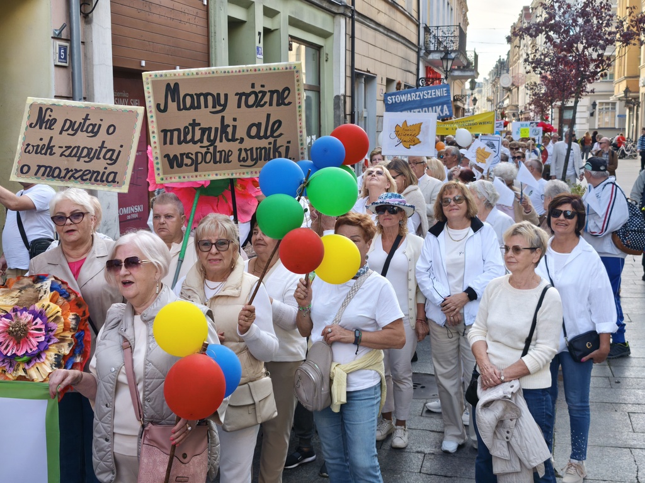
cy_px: 242
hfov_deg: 41.2
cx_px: 322
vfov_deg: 31.5
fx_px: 857
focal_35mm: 46
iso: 50
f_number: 1.6
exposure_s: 1/307
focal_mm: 6.57
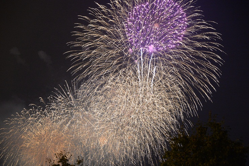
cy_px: 83
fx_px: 726
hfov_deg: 19.5
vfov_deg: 13.0
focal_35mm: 105
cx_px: 124
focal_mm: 105
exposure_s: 1/25
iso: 6400
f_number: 7.1
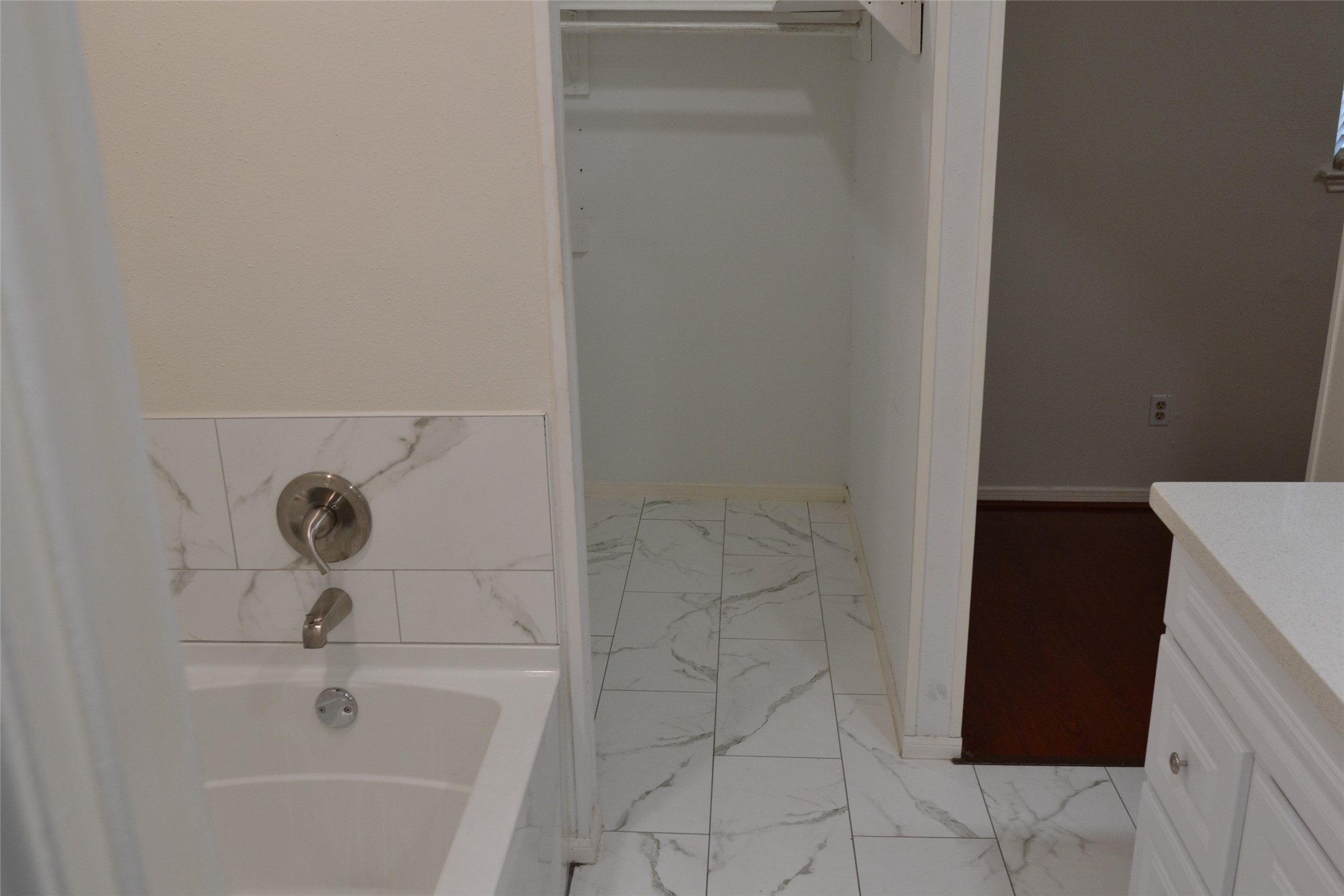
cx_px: 672
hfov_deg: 61.9
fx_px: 1120
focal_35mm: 30
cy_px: 448
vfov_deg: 43.6
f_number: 4
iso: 400
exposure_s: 1/60
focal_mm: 20
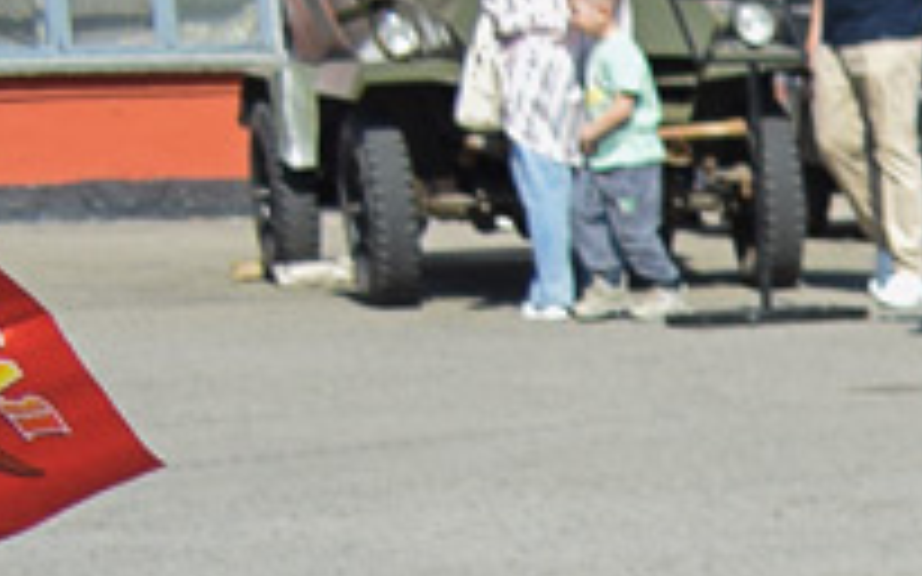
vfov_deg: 6.7
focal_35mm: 188
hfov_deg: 9.4
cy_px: 1269
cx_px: 2492
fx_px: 4722
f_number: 5.6
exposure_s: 1/640
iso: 200
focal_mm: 21
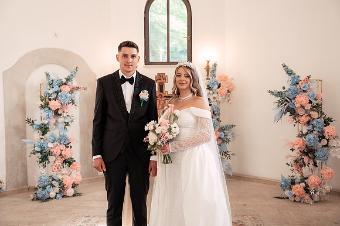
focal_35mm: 41
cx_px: 170
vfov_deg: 32.6
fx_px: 387
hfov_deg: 47.4
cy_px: 113
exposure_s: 1/200
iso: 1600
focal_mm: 41
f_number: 3.5
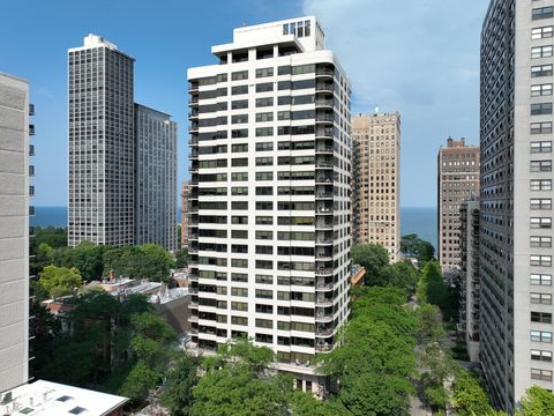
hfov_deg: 69.4
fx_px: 400
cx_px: 269
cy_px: 206
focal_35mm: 25
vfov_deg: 54.9
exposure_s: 1/500
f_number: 2.8
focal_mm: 12.29
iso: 100
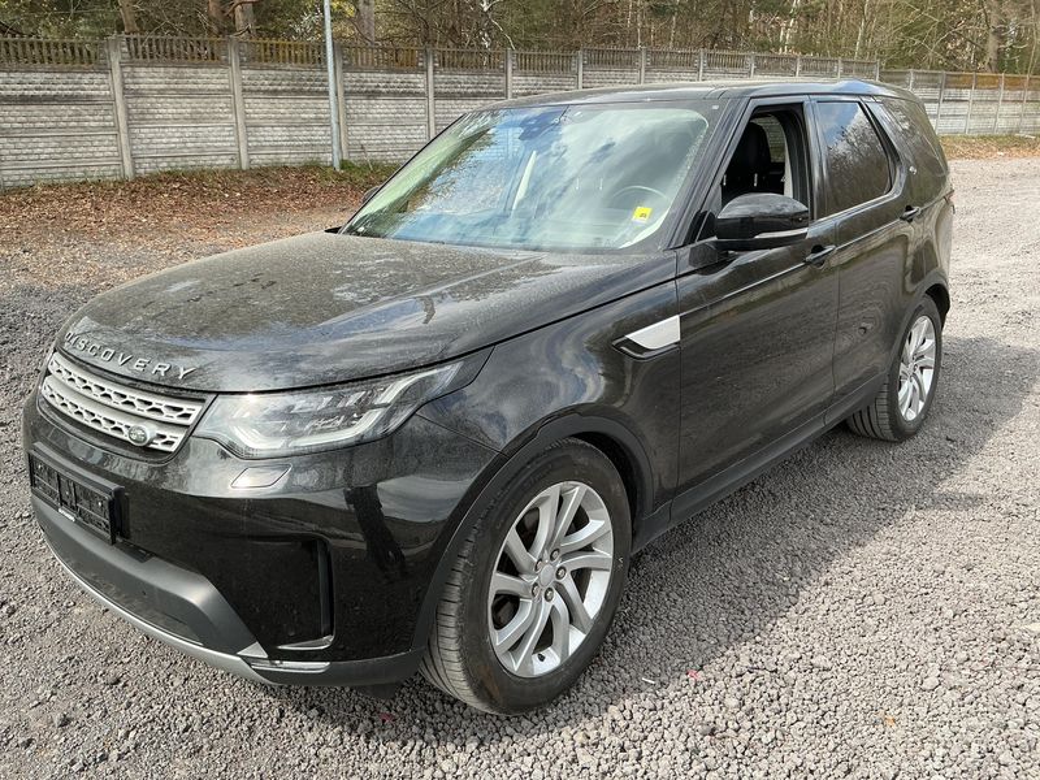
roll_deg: +0.6
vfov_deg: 48.2
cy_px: 390
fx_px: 871
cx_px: 520
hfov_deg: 61.7
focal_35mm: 29
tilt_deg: -18.2
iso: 25
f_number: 1.8
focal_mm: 3
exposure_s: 1/562
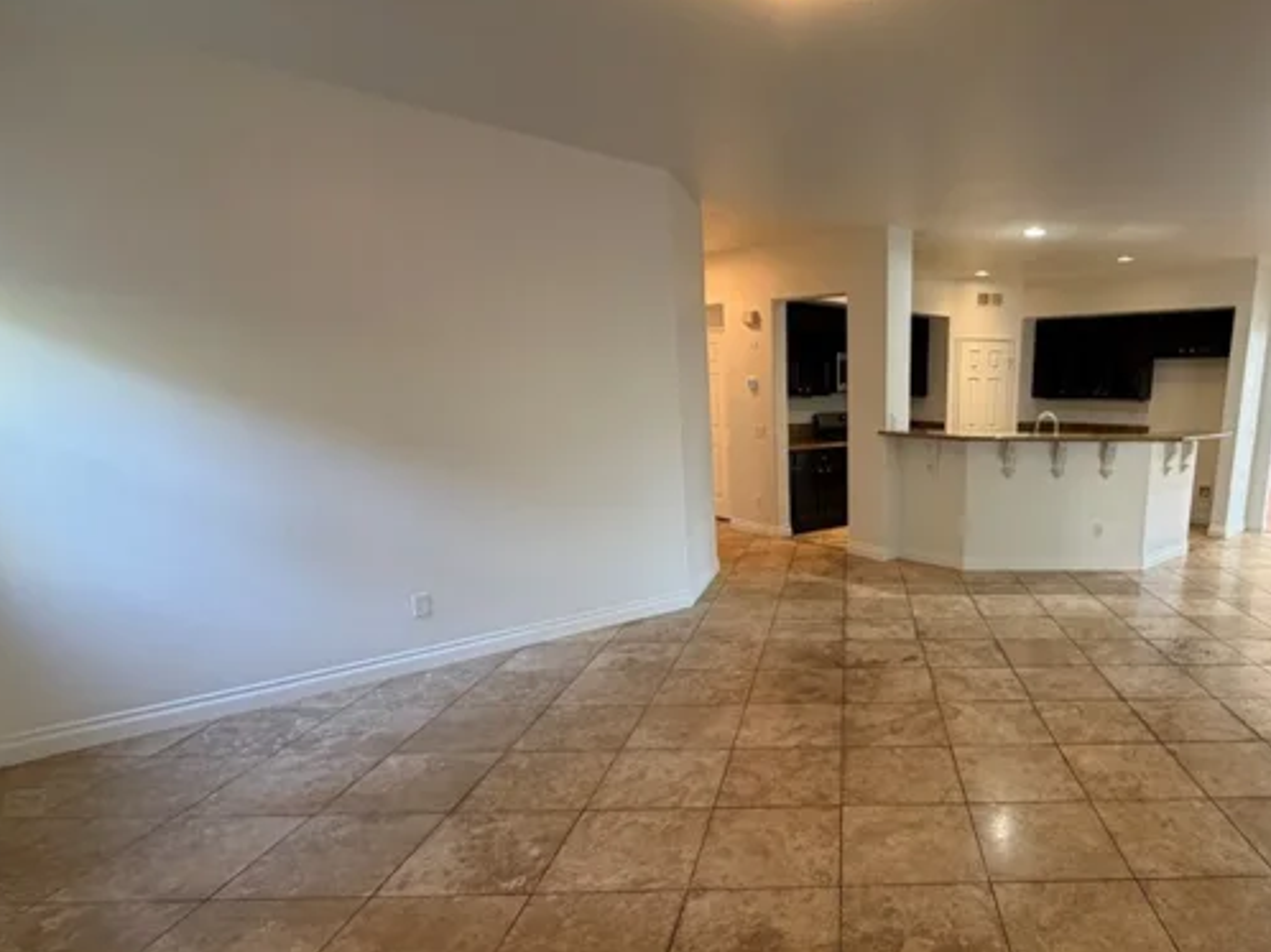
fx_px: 771
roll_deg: -0.4
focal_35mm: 21
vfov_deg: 62.8
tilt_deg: -13.6
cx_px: 897
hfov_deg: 75.2
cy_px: 577
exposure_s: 1/60
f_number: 2.2
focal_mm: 2.22
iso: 250
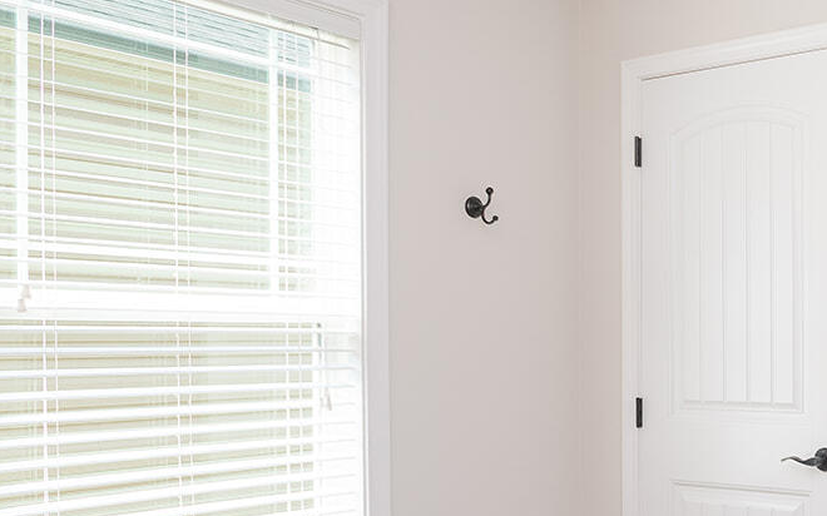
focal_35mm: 42
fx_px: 946
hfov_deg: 39.7
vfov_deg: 30.3
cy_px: 346
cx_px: 880
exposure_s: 1/125
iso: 400
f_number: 7.1
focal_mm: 17
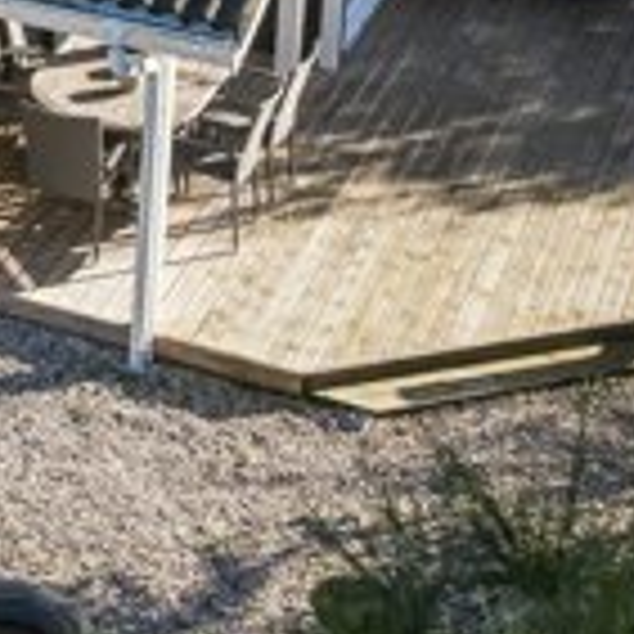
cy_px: -371
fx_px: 2196
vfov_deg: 15.0
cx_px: -459
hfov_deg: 14.7
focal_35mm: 106
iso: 100
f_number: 2.8
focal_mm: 8.4
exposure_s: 1/1000
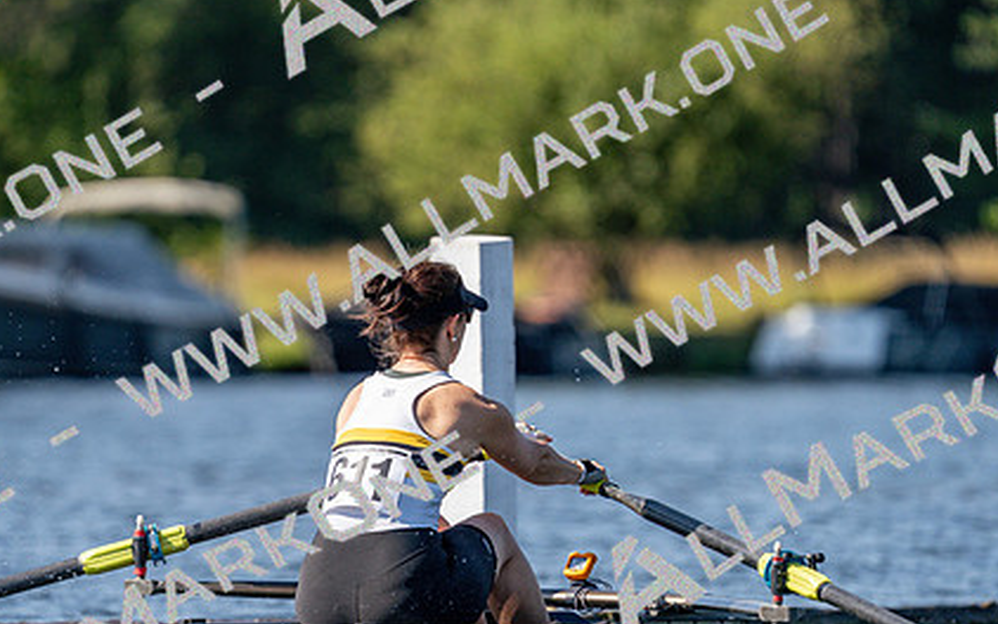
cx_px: 409
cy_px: 424
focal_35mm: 695
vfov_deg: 1.9
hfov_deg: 3.0
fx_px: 18908
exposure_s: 1/1600
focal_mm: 496
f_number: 6.3
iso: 320
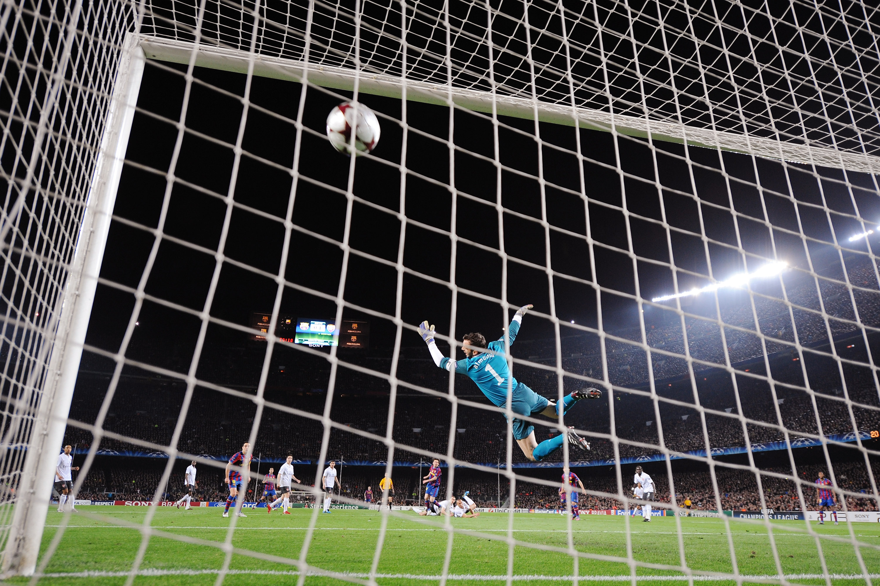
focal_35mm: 24
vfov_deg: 53.1
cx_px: 440
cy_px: 293
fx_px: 586
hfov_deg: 73.8
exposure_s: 1/800
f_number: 2.8
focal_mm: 24
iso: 1250
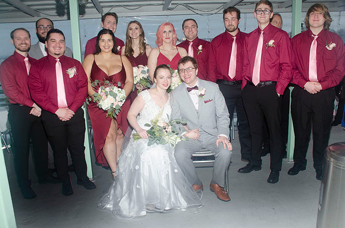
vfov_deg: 45.0
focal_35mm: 29
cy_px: 106
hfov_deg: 64.1
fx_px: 276
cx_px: 178
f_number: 5.6
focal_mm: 18
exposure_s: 1/60
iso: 400
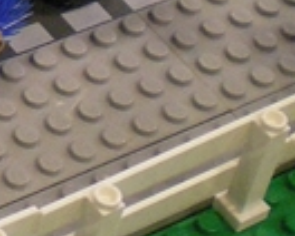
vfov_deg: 8.4
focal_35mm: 180
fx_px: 1574
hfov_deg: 10.2
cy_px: -156
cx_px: -194
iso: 400
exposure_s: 1/19.1
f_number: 3.1
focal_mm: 6.3
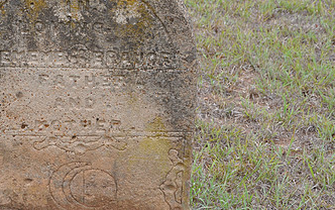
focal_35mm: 120
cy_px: 73
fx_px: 1095
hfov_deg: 17.3
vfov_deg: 10.9
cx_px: 97
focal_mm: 45
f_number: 9
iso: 200
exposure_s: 1/80
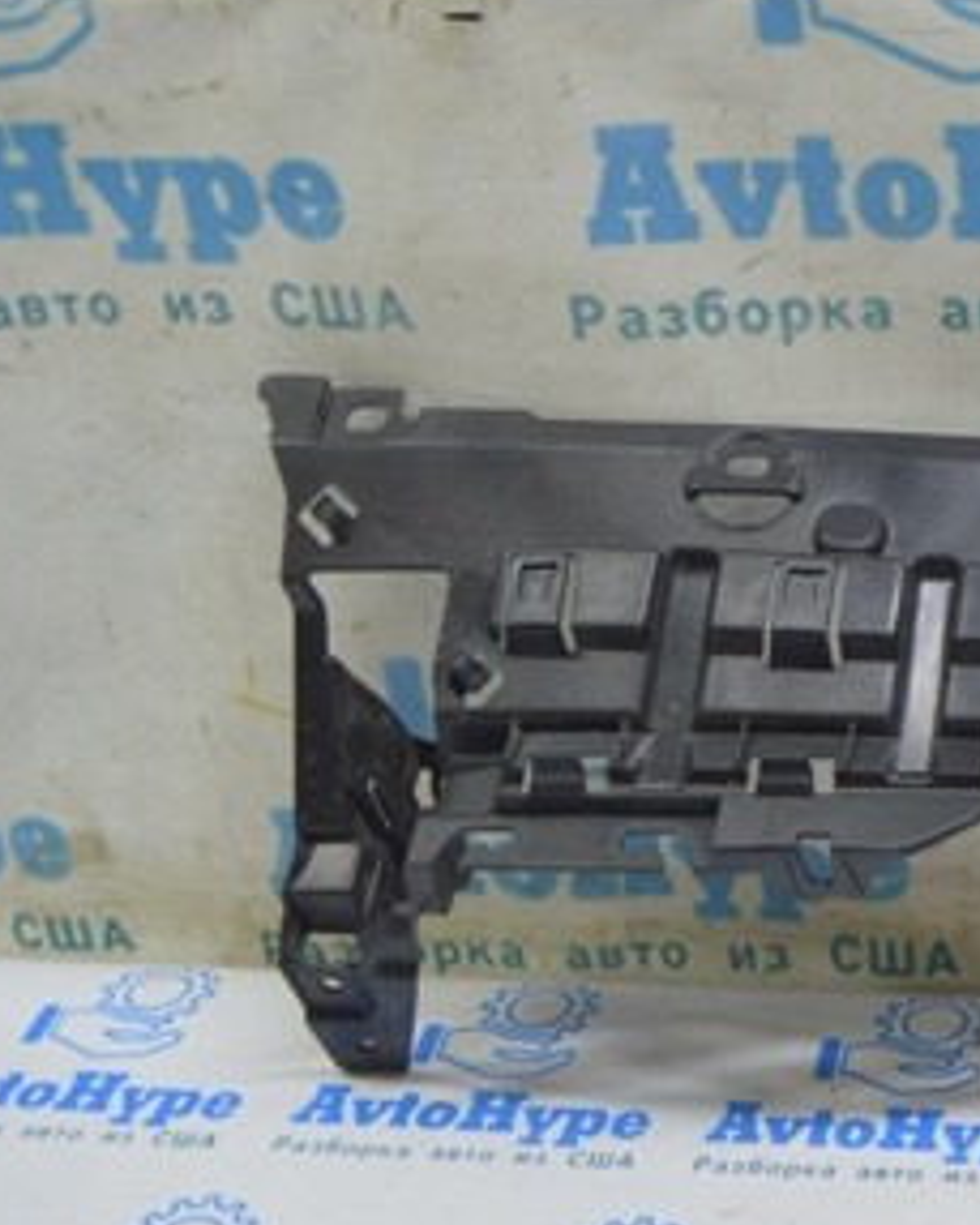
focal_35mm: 63
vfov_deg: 30.0
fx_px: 2283
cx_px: 1241
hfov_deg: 22.0
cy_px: 503
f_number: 5.6
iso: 400
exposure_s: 1/20
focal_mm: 20
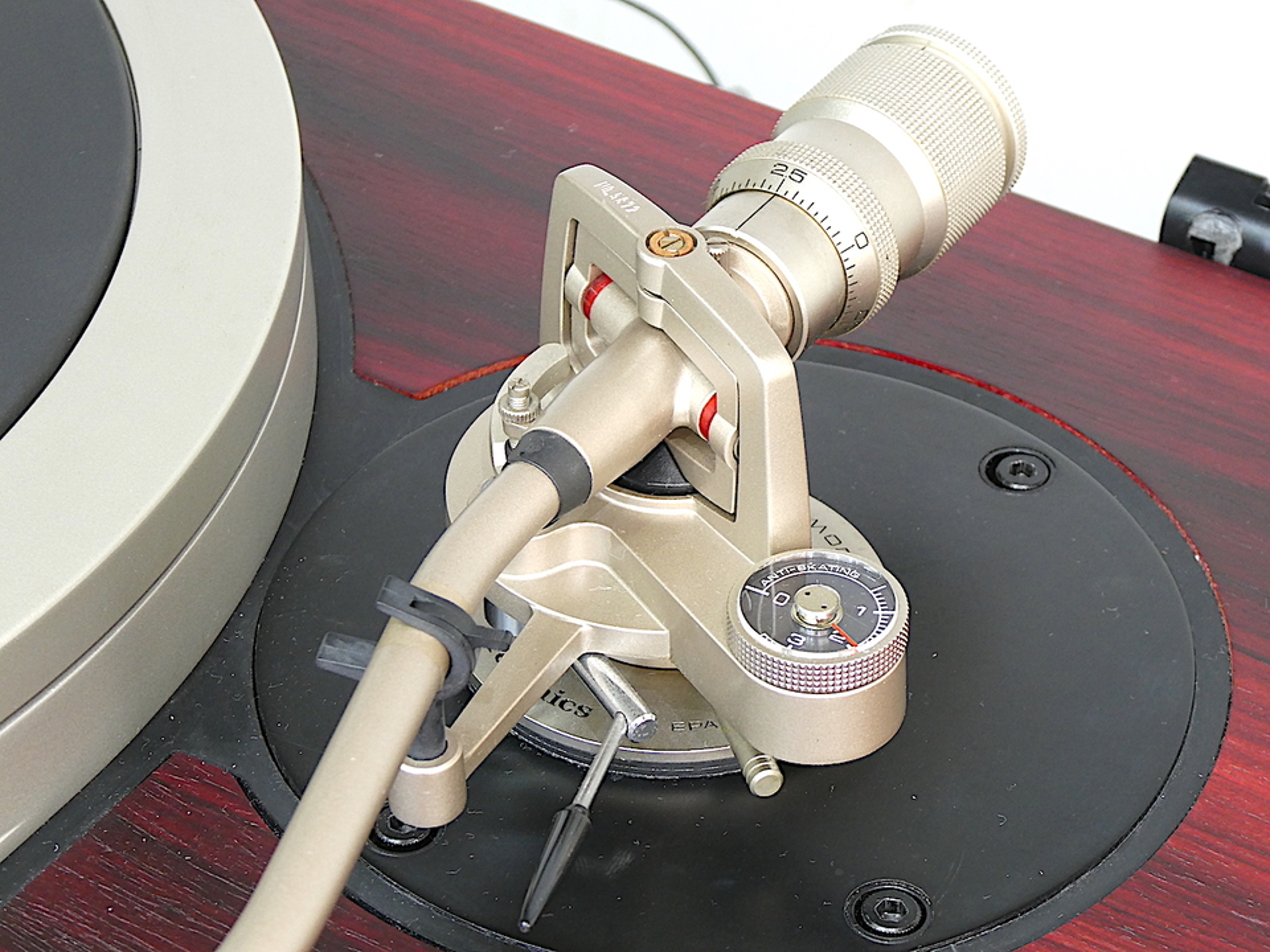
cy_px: 476
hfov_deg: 17.1
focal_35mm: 115
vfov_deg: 12.9
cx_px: 635
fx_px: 4219
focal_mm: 20.6
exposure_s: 1/6
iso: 200
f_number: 5.1
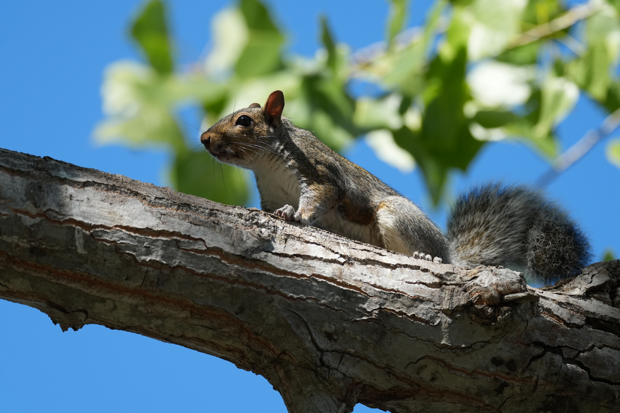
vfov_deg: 4.2
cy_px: 206
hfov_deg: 6.3
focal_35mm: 325
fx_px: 5597
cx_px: 310
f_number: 6.3
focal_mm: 325
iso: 640
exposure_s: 1/1250
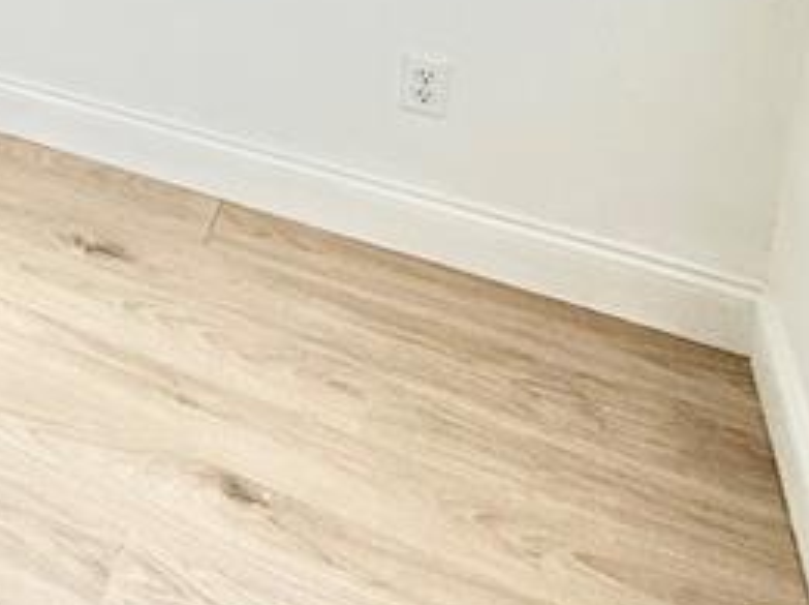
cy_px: -344
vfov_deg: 21.5
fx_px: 1284
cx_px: -471
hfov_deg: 24.8
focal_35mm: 55
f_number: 2.2
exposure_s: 1/120
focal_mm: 2.22
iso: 50
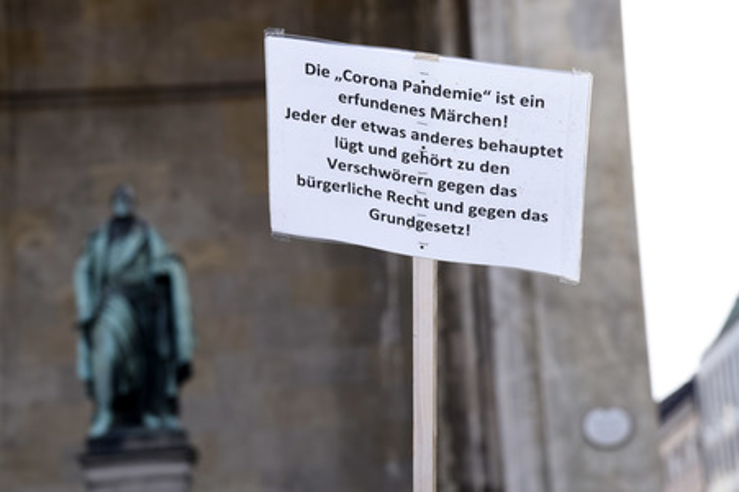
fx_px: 2461
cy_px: 246
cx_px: 370
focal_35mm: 120
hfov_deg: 17.1
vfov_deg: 11.4
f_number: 6.3
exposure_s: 1/160
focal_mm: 120
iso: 320
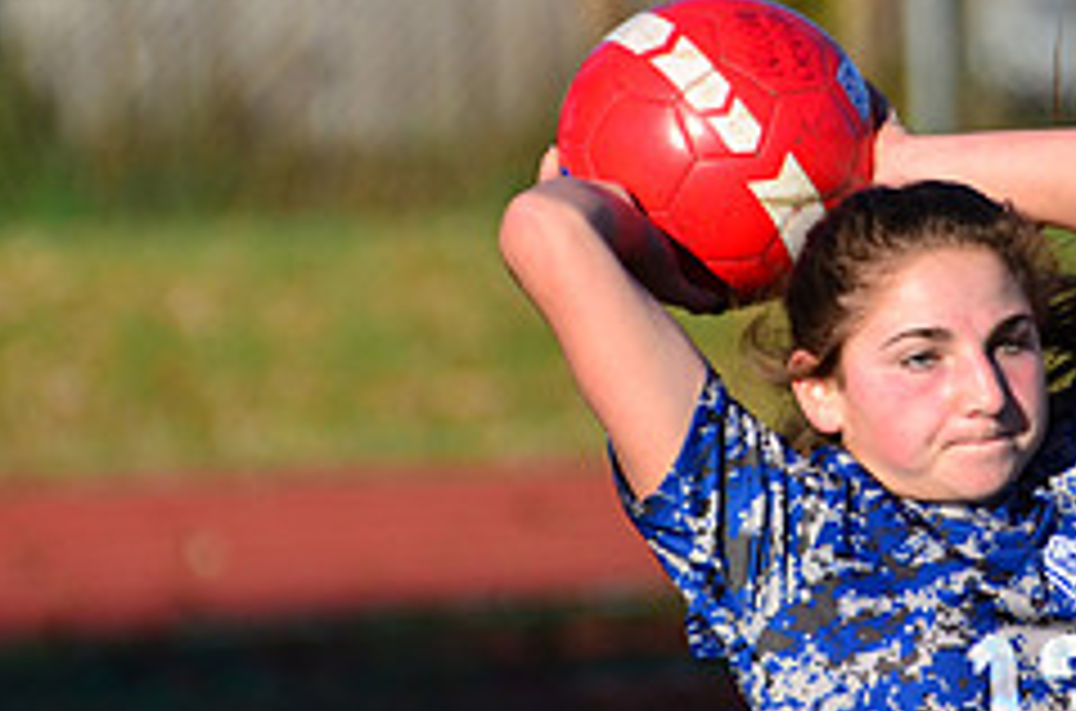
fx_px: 32523
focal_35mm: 1091
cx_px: 1053
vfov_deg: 1.3
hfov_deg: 1.9
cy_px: 324
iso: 250
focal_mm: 300
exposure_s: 1/1250
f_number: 5.6
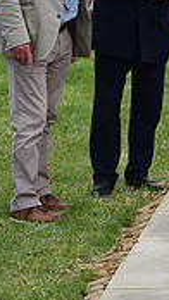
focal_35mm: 174
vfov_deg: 12.2
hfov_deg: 6.7
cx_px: 379
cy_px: -3
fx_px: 1385
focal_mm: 50
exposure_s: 1/1250
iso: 1100
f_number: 10
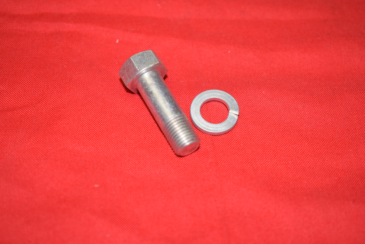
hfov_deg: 33.4
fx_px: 609
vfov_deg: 22.7
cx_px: 182
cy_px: 122
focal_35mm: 60
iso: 500
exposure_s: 1/60
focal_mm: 40
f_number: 5
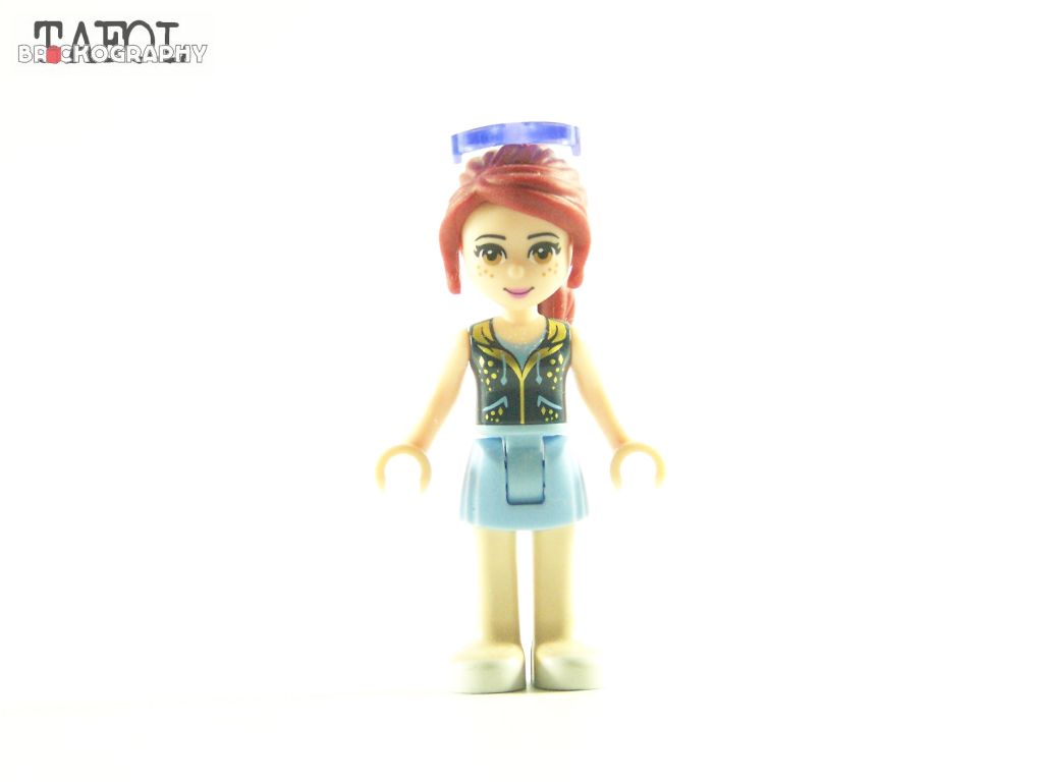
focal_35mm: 117
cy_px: 391
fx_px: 3525
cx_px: 522
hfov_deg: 16.8
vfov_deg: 12.7
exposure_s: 1/45
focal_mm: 19.4
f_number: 3.2
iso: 400
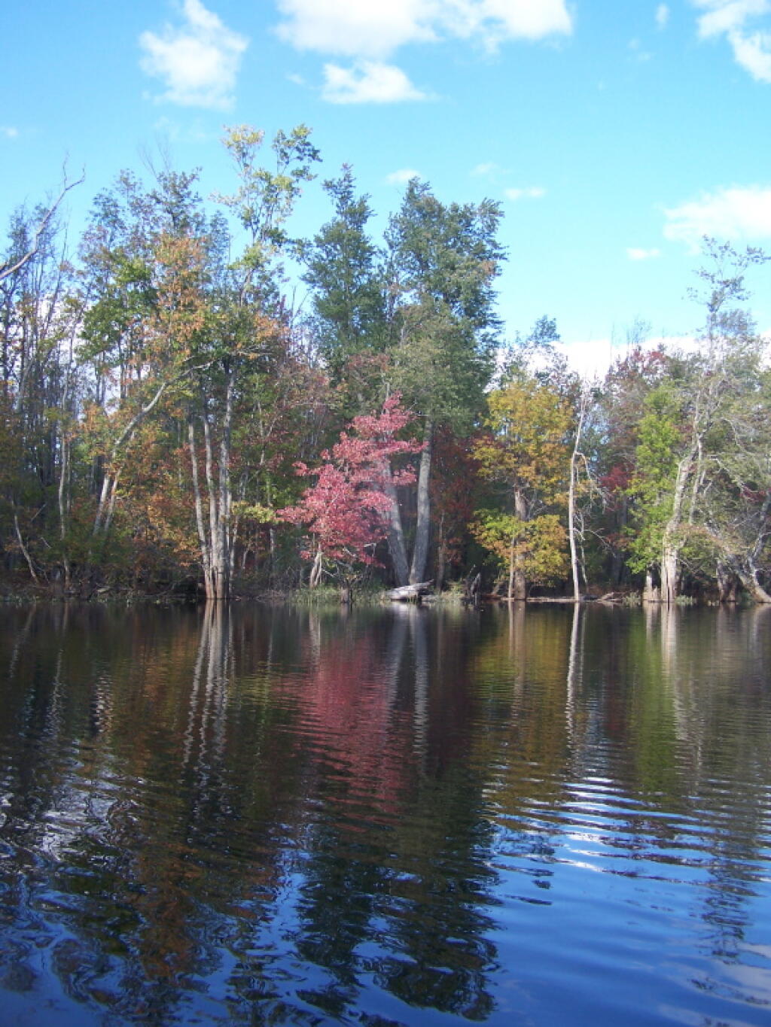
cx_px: 386
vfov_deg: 49.0
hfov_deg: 37.7
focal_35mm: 38
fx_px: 1128
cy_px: 514
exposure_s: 1/400
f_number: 2.8
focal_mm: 6.3
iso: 80
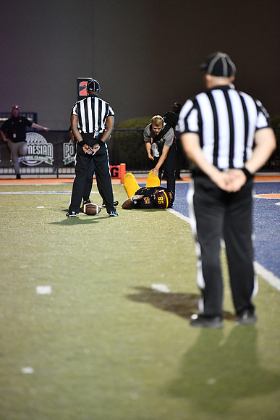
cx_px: 140
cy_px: 210
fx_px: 2332
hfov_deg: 6.9
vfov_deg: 10.3
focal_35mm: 200
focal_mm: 200
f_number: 2.8
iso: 6400
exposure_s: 1/1250
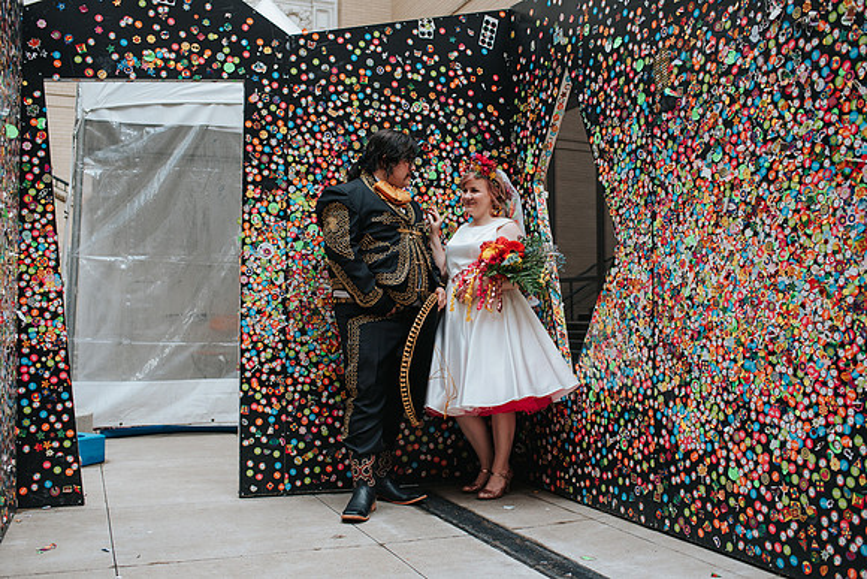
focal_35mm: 35
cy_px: 289
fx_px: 851
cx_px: 435
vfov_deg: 37.6
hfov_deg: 54.0
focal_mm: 35
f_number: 3.5
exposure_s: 1/1250
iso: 640
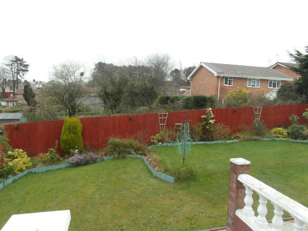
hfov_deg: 71.6
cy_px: 116
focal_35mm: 24
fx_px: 213
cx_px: 154
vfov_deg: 56.8
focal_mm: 4
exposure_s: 1/60
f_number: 4.6
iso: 80
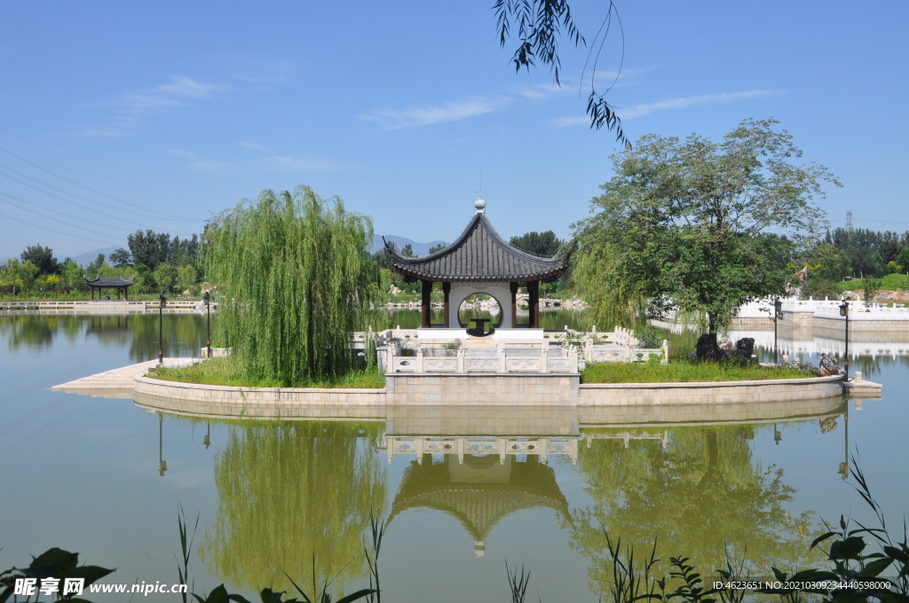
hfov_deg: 43.7
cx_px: 454
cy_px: 302
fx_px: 1135
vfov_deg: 29.8
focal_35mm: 45
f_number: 16
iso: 320
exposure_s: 1/250
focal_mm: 30
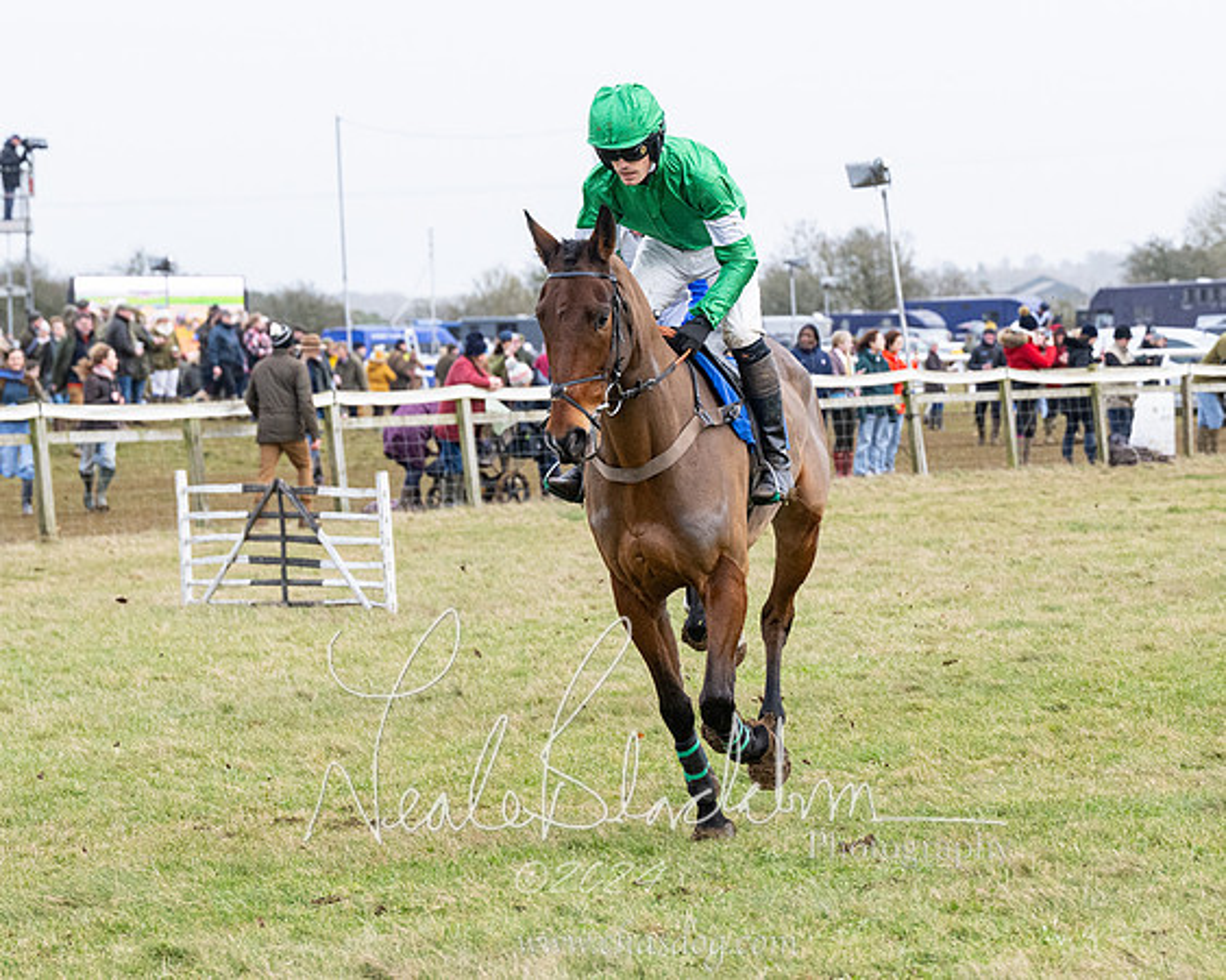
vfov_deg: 10.1
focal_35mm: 152
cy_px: 513
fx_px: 5530
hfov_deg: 12.6
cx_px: 730
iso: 800
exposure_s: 1/1250
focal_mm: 85
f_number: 4
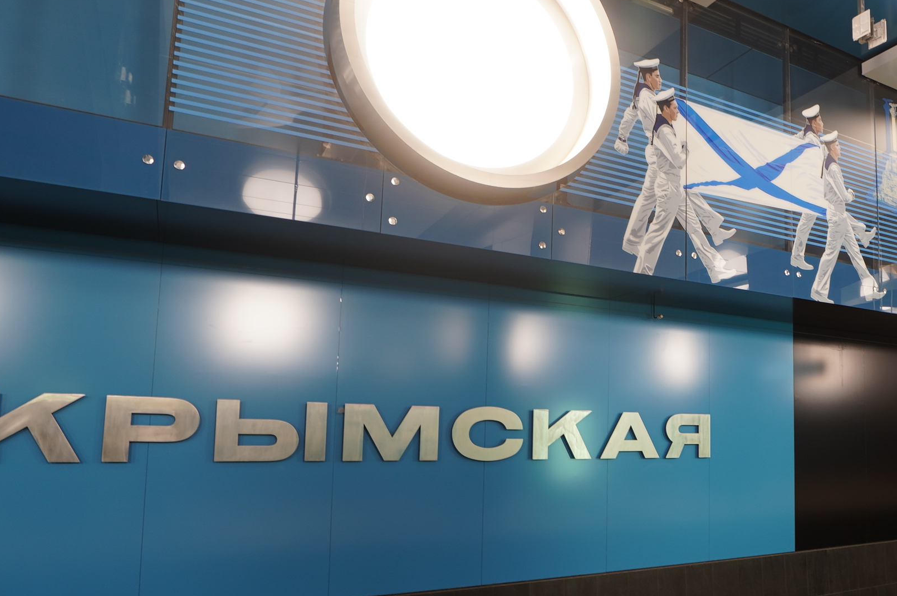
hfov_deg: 61.8
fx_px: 697
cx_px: 674
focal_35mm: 28
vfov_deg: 45.9
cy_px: 370
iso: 100
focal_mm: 10
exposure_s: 1/4
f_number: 5.6
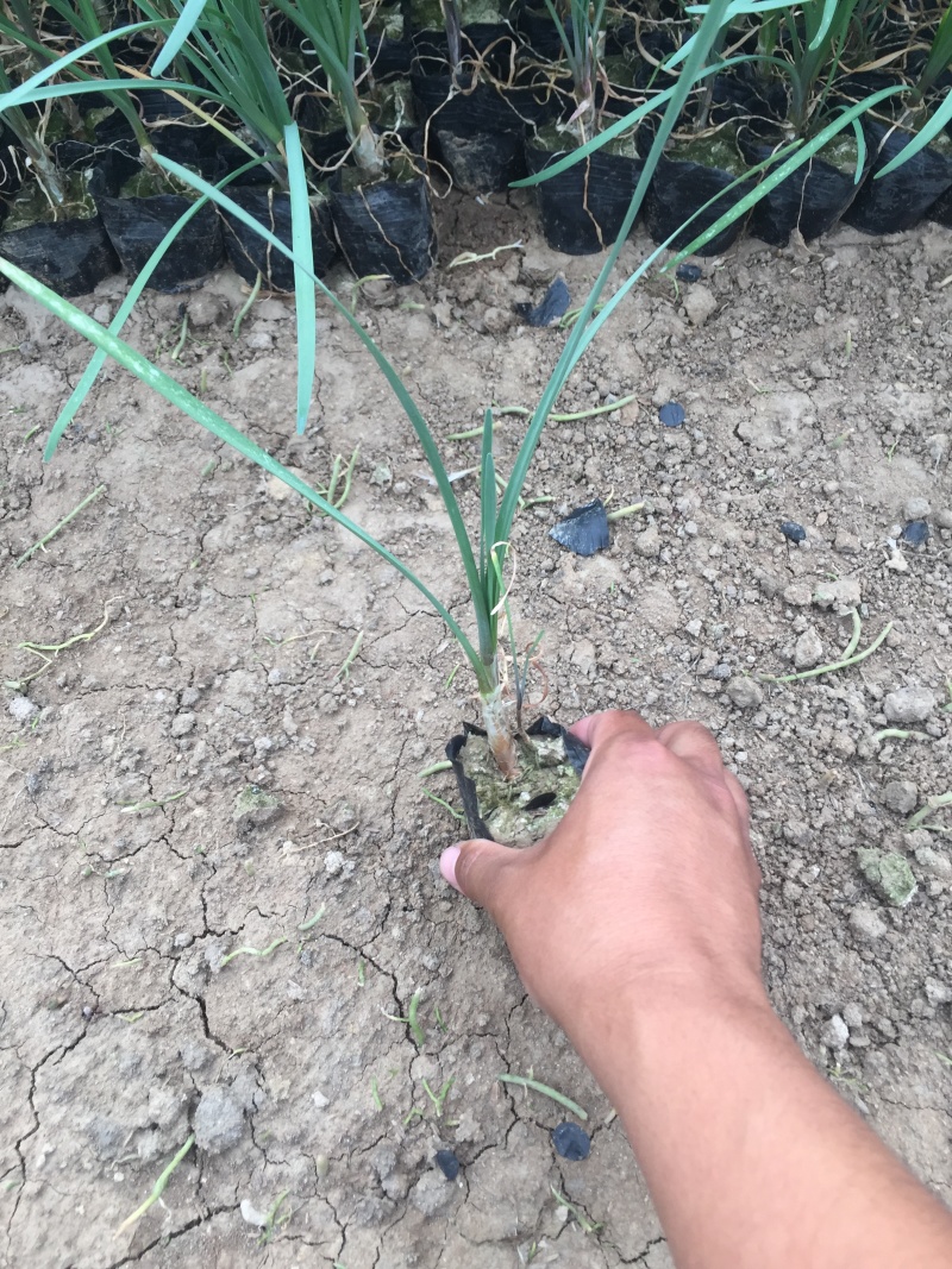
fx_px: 1064
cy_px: 634
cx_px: 476
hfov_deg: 48.2
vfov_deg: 61.7
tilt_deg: -62.1
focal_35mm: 29
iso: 50
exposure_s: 1/100
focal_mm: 4.15
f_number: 2.2
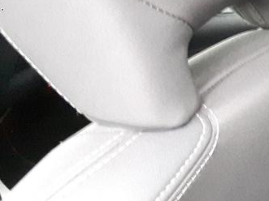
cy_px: 250
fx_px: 932
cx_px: 519
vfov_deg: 12.0
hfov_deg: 14.1
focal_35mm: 120
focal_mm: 3.7
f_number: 1.9
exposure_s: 1/17
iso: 320
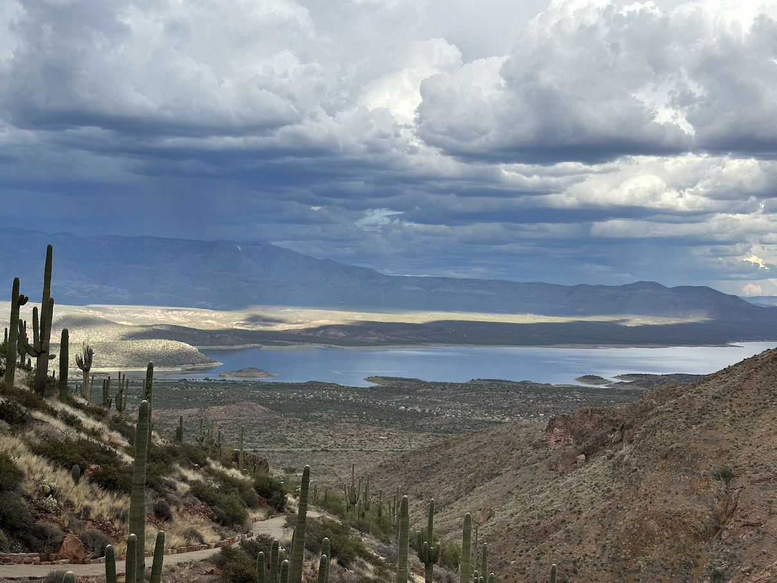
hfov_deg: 39.7
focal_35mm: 48
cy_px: 292
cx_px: 388
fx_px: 1077
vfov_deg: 30.3
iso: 64
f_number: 1.78
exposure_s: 1/2732
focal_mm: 6.86
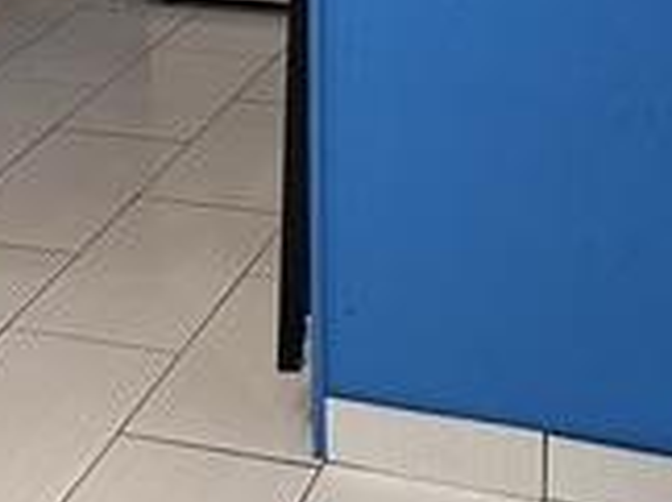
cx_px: 197
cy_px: -241
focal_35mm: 99
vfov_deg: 14.0
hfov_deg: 19.8
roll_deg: +1.0
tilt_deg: -10.2
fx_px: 1919
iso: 160
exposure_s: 1/60
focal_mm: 6.86
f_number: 1.78
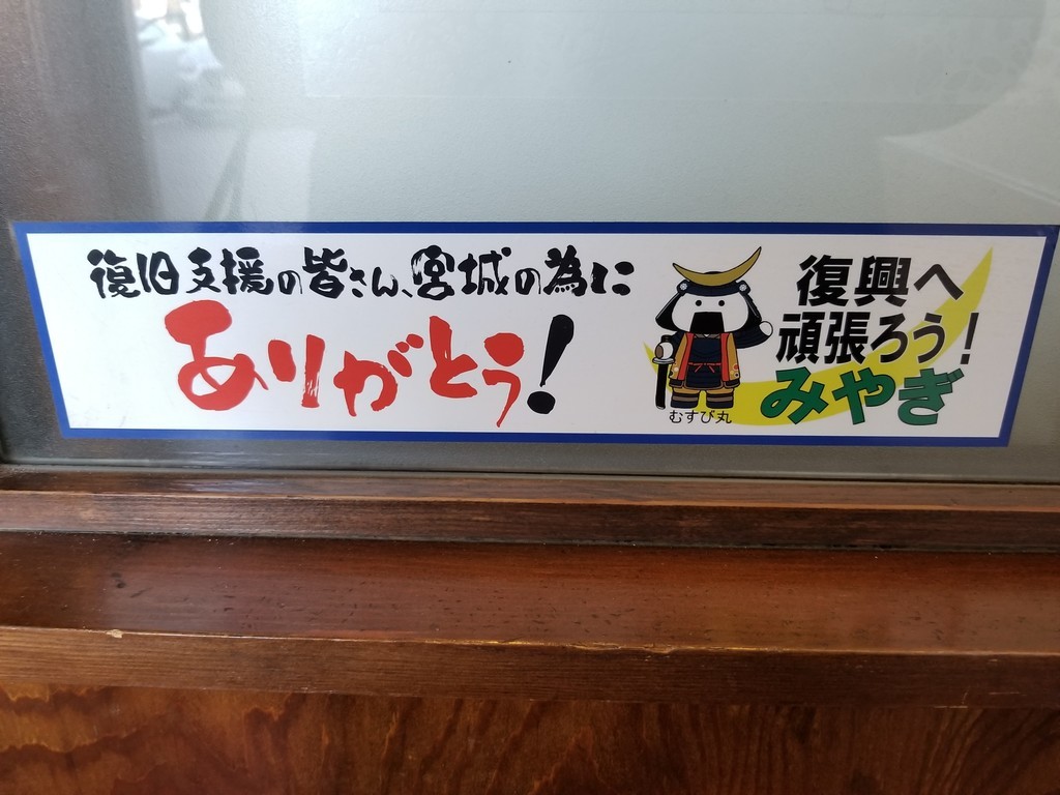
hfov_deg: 67.3
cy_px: 398
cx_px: 530
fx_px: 796
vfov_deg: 53.1
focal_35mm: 26
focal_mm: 4.25
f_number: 1.7
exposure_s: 1/50
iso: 200
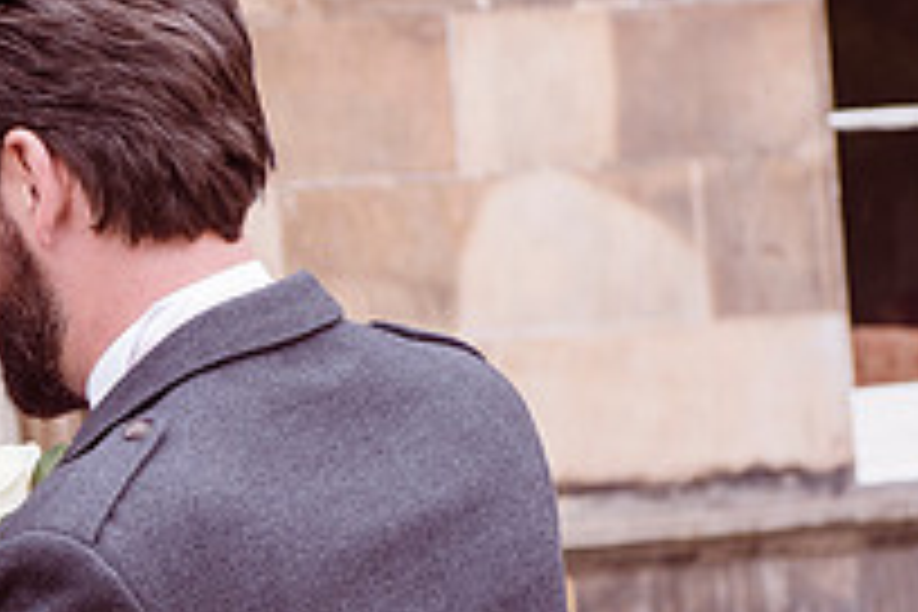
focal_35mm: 239
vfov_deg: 5.7
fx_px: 6094
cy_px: 591
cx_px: -525
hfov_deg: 8.4
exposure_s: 1/400
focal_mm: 70
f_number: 5.6
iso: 320
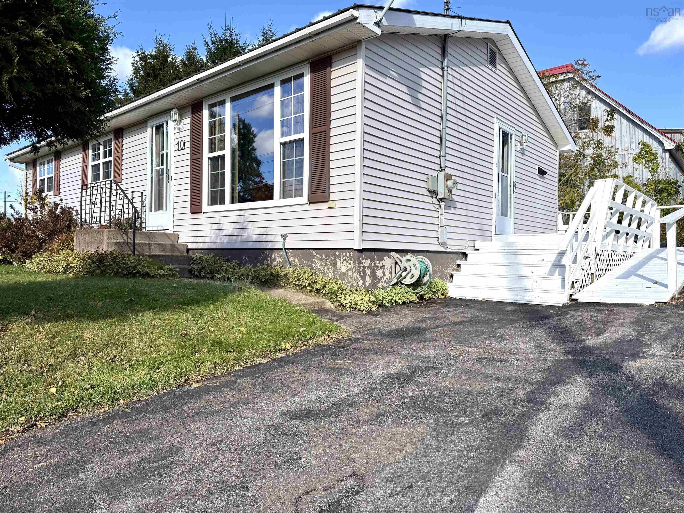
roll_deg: -0.4
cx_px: 342
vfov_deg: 56.8
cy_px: 256
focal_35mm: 24
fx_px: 474
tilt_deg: +0.9
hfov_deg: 71.6
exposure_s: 1/3425
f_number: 1.78
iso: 80
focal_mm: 6.76
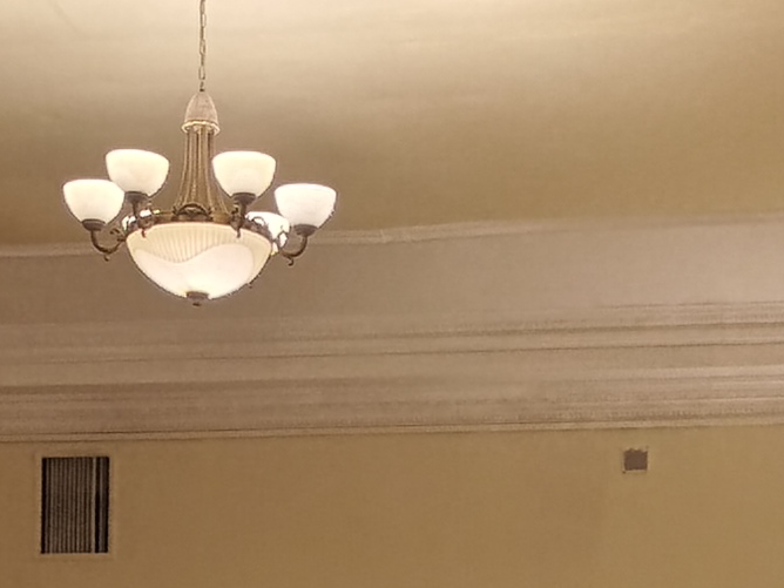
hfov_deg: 14.1
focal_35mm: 140
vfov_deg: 9.5
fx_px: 3171
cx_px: 403
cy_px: 1357
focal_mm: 5.56
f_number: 1.8
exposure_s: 1/50
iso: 279
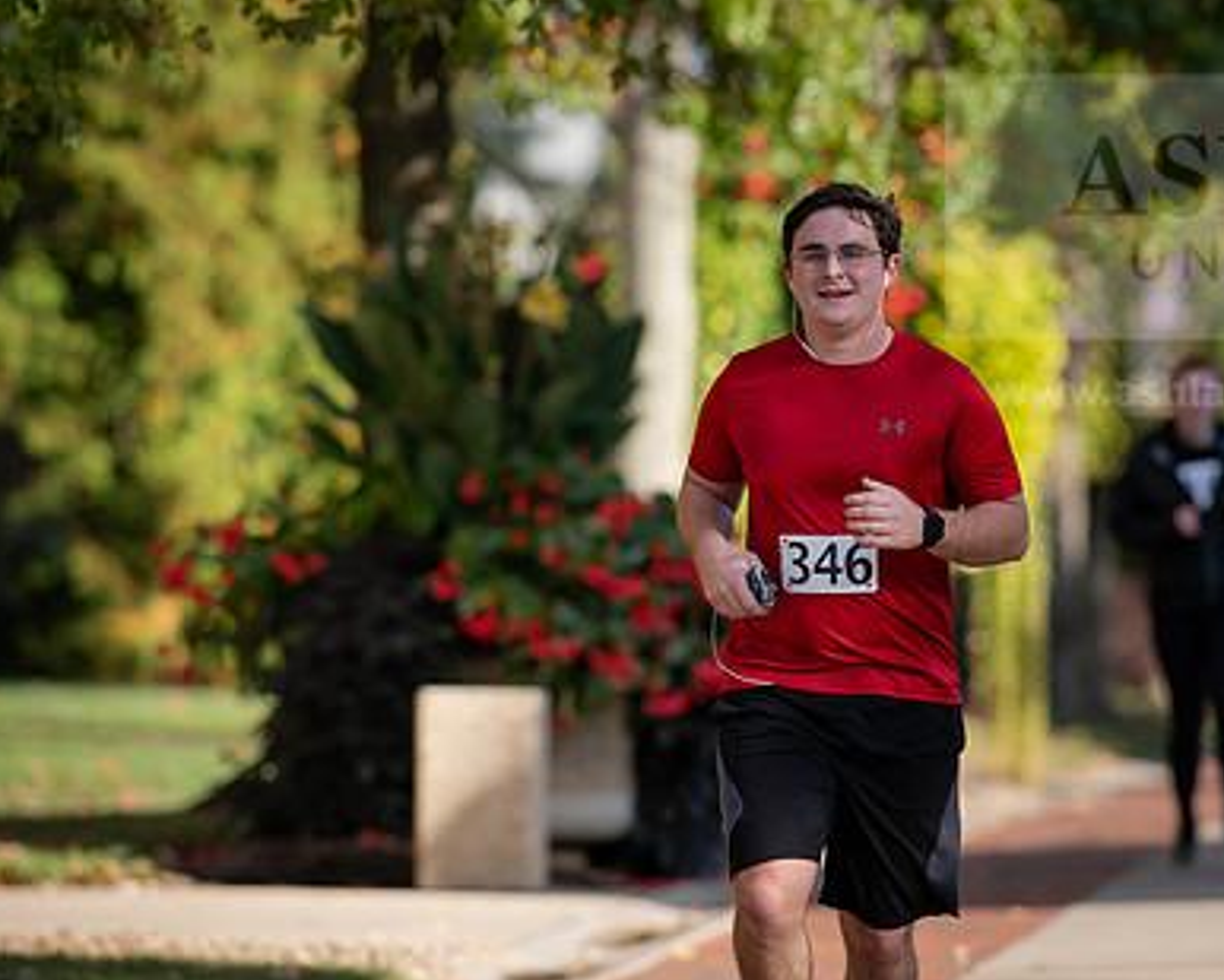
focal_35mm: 423
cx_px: 850
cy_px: 458
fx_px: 15327
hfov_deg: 4.6
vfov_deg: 3.7
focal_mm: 300
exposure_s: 1/500
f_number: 4.5
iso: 200
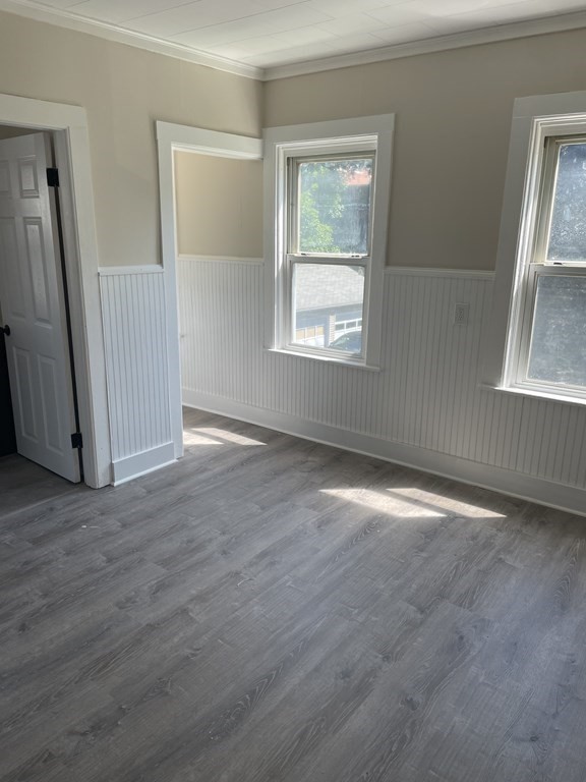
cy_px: 391
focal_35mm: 26
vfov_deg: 67.3
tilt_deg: -15.0
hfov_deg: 53.1
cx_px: 293
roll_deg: -0.4
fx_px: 587
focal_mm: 4.2
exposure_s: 1/258
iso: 32
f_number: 1.6
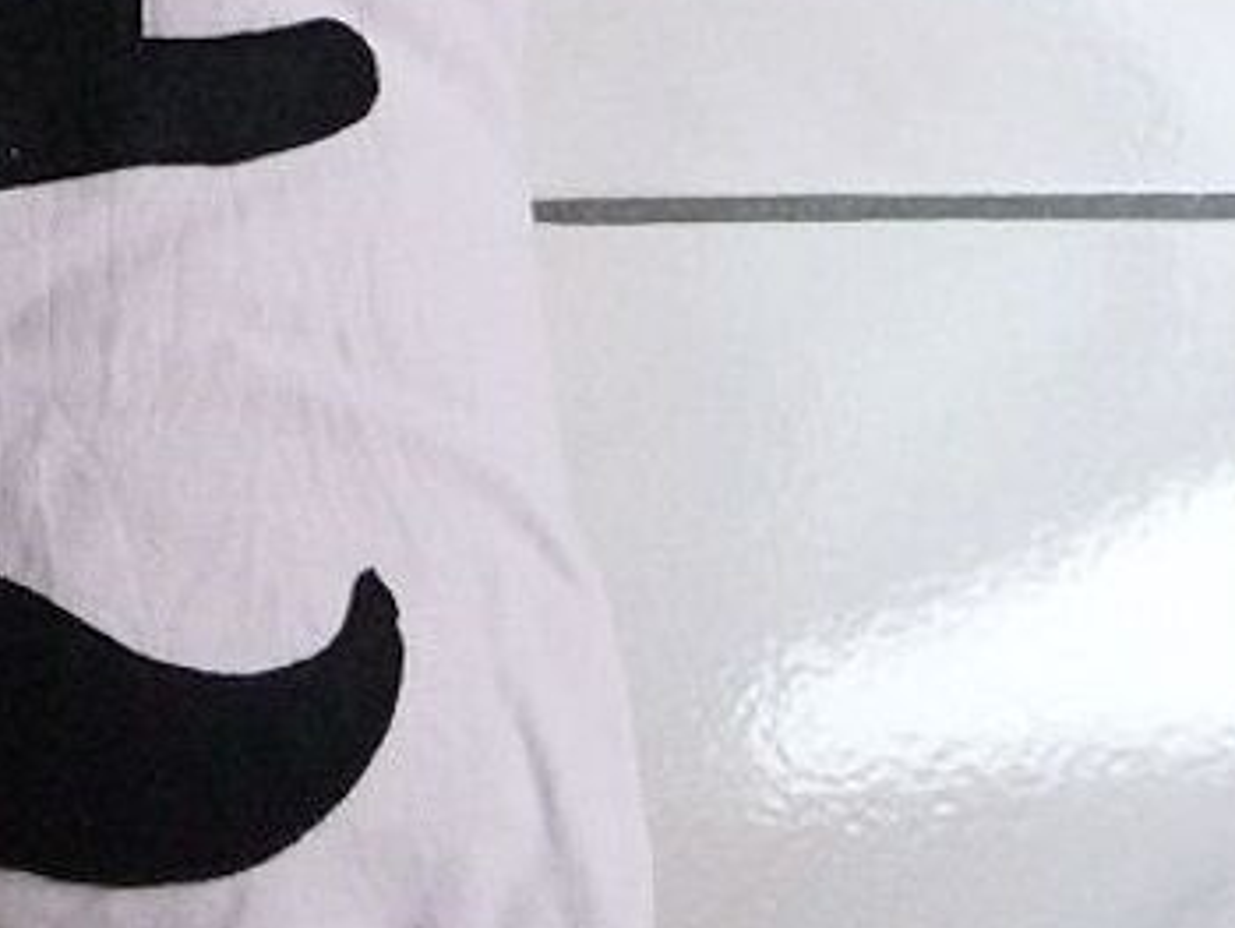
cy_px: 483
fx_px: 2856
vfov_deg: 18.5
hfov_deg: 22.3
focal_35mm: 80
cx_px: -282
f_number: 3.3
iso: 400
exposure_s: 1/13
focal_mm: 4.7
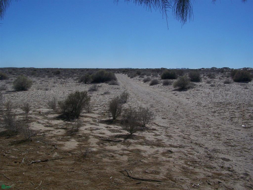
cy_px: 95
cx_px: 126
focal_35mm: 38
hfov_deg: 49.0
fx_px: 278
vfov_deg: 37.7
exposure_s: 1/800
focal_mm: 6.3
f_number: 5.6
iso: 64
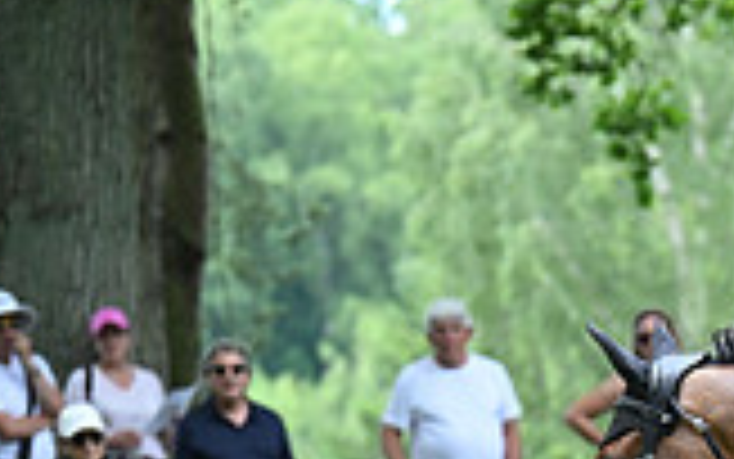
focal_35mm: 473
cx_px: 1238
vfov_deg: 2.8
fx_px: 9465
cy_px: 839
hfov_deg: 4.4
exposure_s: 1/1250
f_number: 4.5
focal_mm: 130
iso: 1250
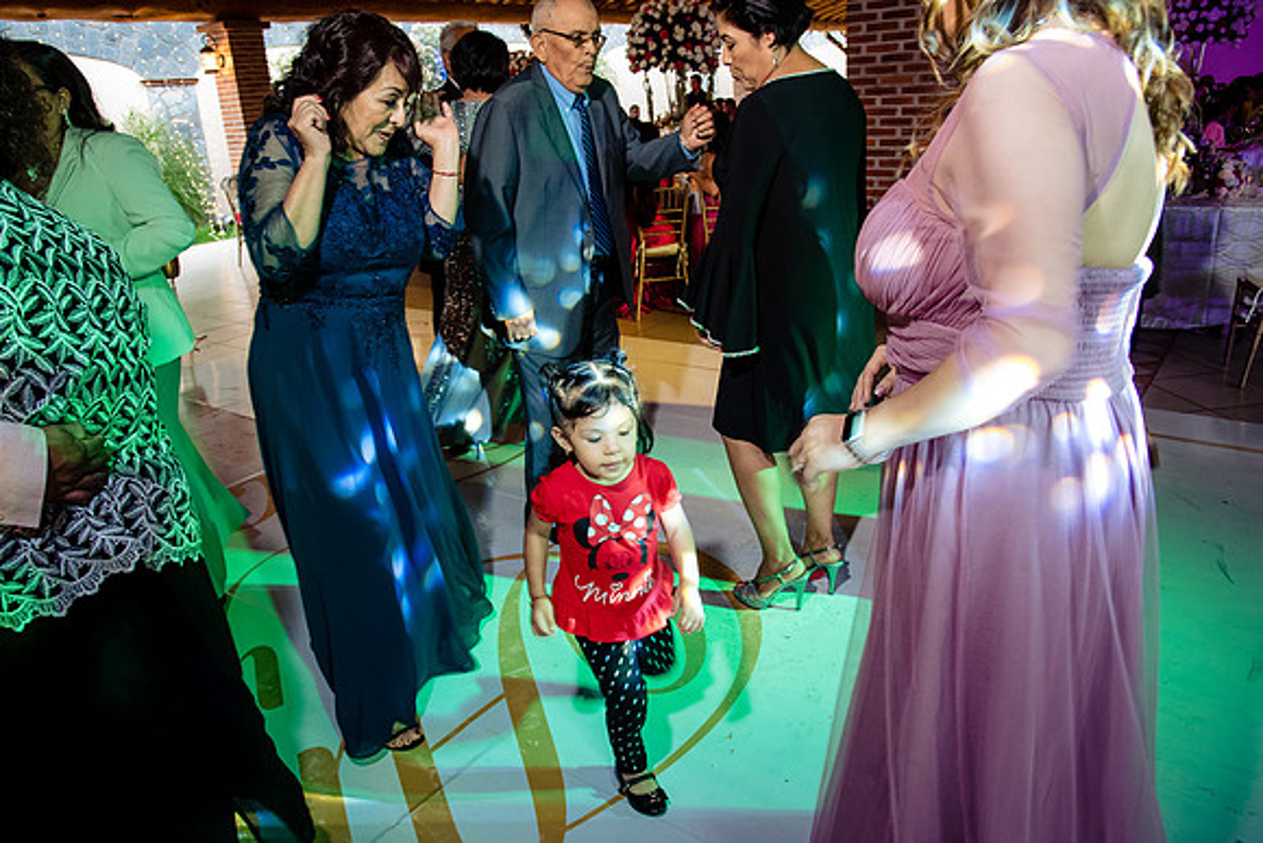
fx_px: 842
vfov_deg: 53.2
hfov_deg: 73.7
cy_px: 422
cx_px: 632
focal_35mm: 24
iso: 2000
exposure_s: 1/60
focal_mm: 24
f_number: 7.1
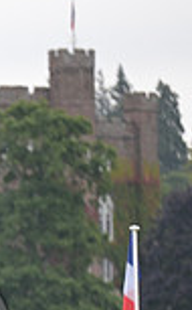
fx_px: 6511
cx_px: -208
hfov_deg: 1.7
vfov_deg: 2.7
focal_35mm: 774
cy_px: 362
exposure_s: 1/1250
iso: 720
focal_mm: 200
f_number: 3.2
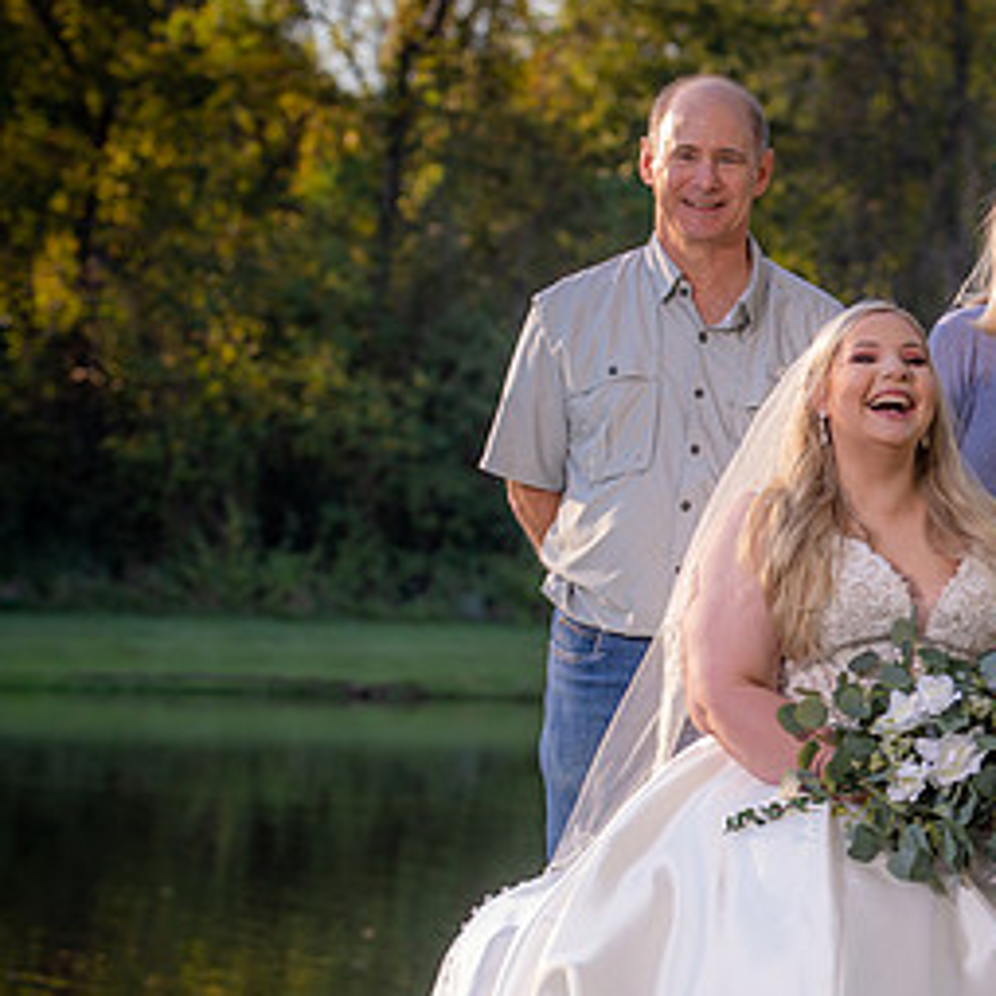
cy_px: 703
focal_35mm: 178
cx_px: 937
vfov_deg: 9.8
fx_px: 5794
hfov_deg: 9.8
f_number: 5
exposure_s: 1/160
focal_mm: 92
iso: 125
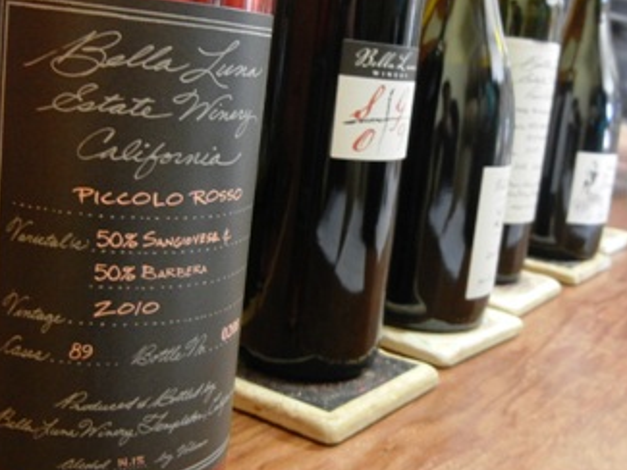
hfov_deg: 39.3
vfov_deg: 30.3
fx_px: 870
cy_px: 216
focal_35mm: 48
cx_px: 403
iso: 400
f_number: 3.5
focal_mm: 5.4
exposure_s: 1/9.1
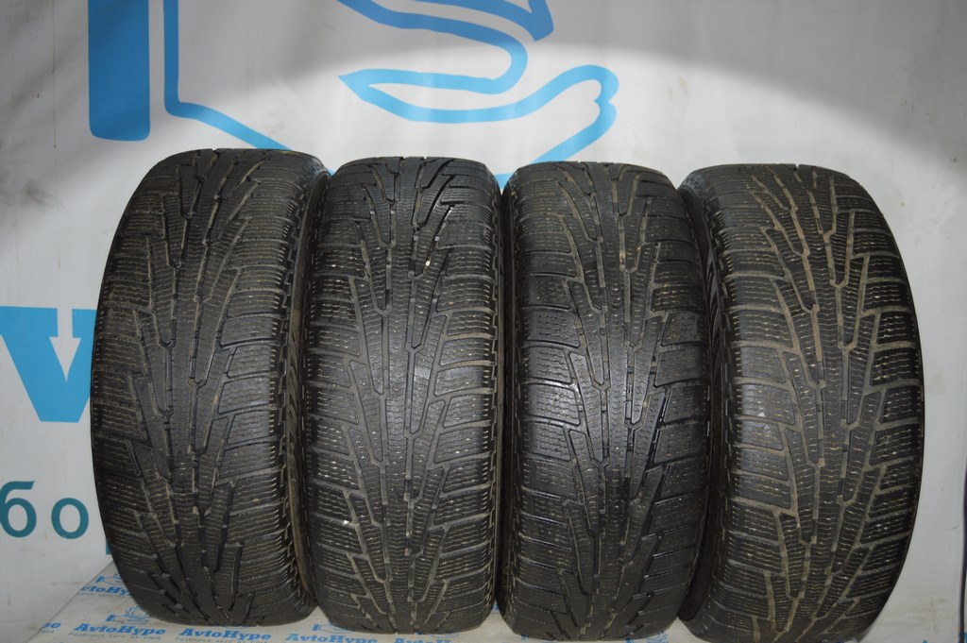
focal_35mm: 34
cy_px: 322
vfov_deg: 38.3
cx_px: 484
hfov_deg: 55.1
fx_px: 926
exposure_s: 1/60
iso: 400
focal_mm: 23
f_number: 4
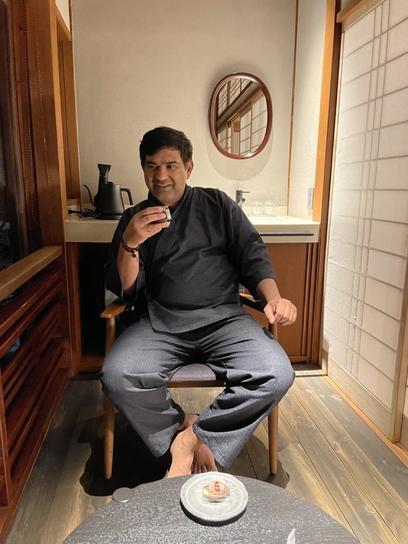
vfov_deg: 67.3
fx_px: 409
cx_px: 204
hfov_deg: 53.1
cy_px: 272
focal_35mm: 26
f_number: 1.6
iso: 800
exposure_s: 1/30
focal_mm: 4.2
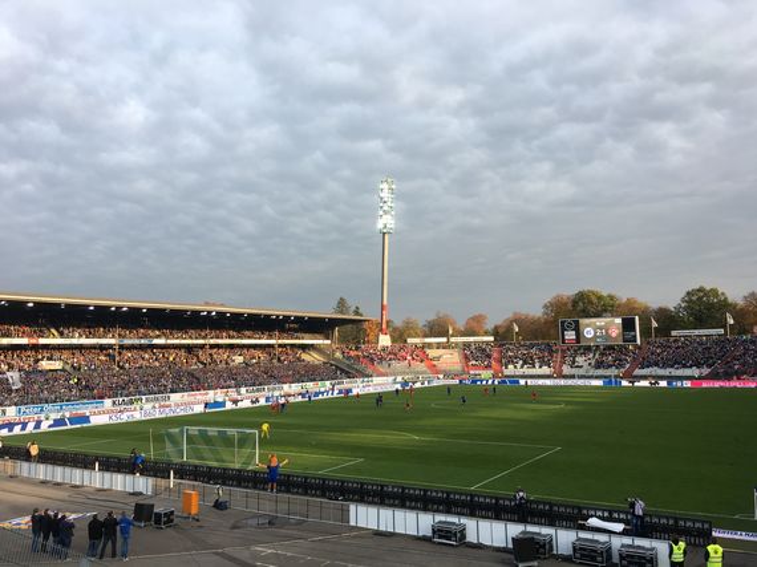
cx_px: 378
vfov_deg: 48.2
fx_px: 634
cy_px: 284
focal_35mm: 29
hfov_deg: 61.7
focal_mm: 4.15
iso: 25
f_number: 2.2
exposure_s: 1/295
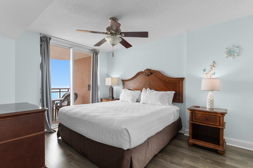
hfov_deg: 93.3
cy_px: 84
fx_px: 119
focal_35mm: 17
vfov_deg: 70.4
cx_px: 126
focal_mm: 11.5
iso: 100
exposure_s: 1/15
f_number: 4.8
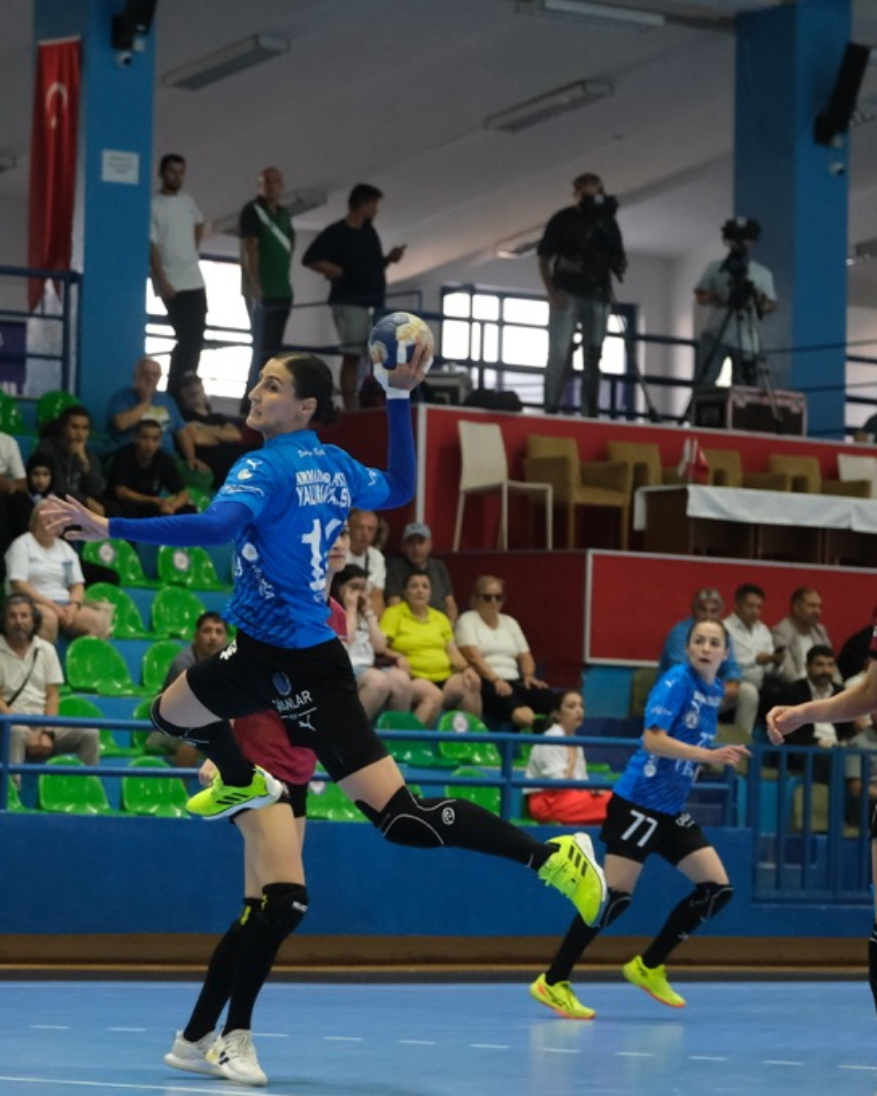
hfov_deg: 10.8
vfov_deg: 13.5
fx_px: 4640
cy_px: 509
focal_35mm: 143
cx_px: 276
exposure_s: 1/1000
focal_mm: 54.1
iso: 3200
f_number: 2.8
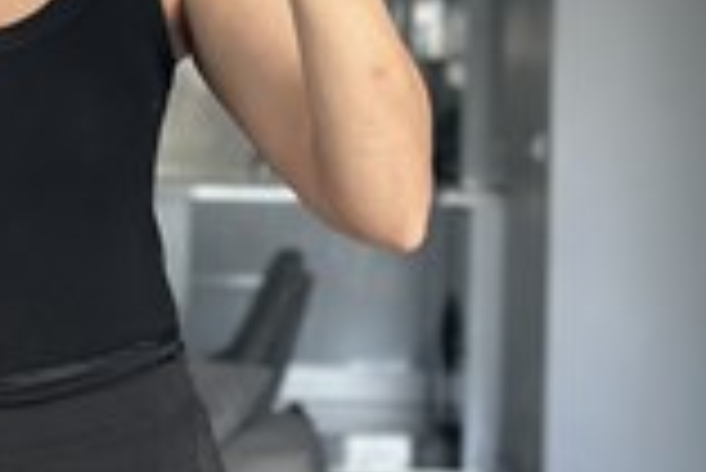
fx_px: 3160
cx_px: -72
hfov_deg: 12.5
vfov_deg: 8.5
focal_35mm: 161
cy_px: 220
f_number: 1.78
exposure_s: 1/72
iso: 125
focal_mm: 6.86
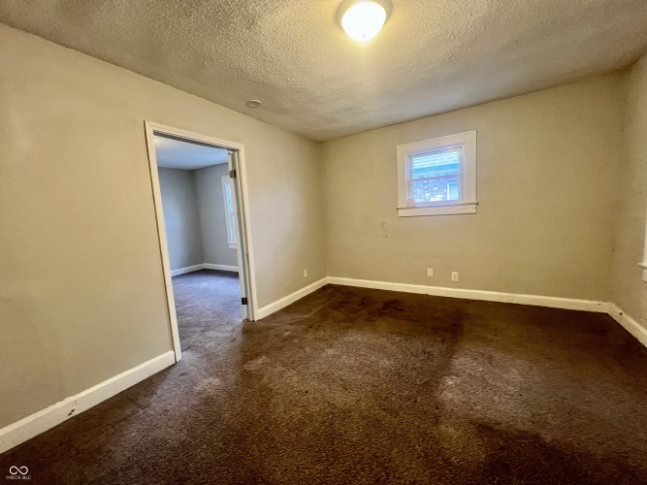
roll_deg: +3.7
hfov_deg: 106.2
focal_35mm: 13
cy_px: 242
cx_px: 324
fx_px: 243
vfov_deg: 89.9
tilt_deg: -6.2
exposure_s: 1/60
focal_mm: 1.57
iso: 500
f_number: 1.8
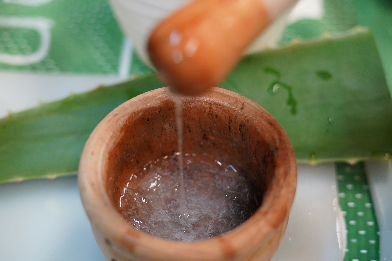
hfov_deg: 39.6
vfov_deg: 27.0
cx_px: 196
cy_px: 130
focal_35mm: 50
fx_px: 544
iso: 1600
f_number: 2.2
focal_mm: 50
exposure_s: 1/160
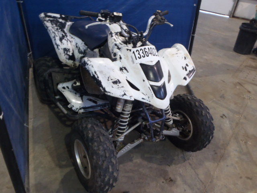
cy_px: 96
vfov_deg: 49.7
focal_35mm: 28
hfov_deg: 63.4
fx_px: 208
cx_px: 128
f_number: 3.5
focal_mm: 5
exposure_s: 1/13
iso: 200
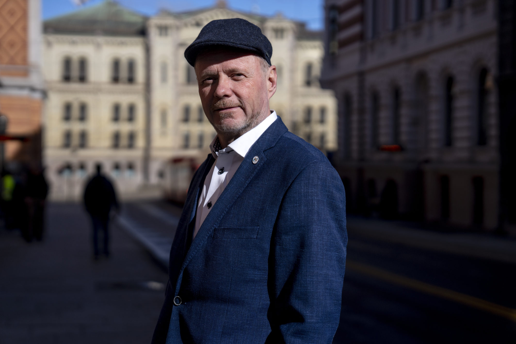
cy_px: 172
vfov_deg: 20.3
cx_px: 258
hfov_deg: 30.1
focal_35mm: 67
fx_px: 960
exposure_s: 1/8000
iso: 250
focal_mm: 67
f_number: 2.8
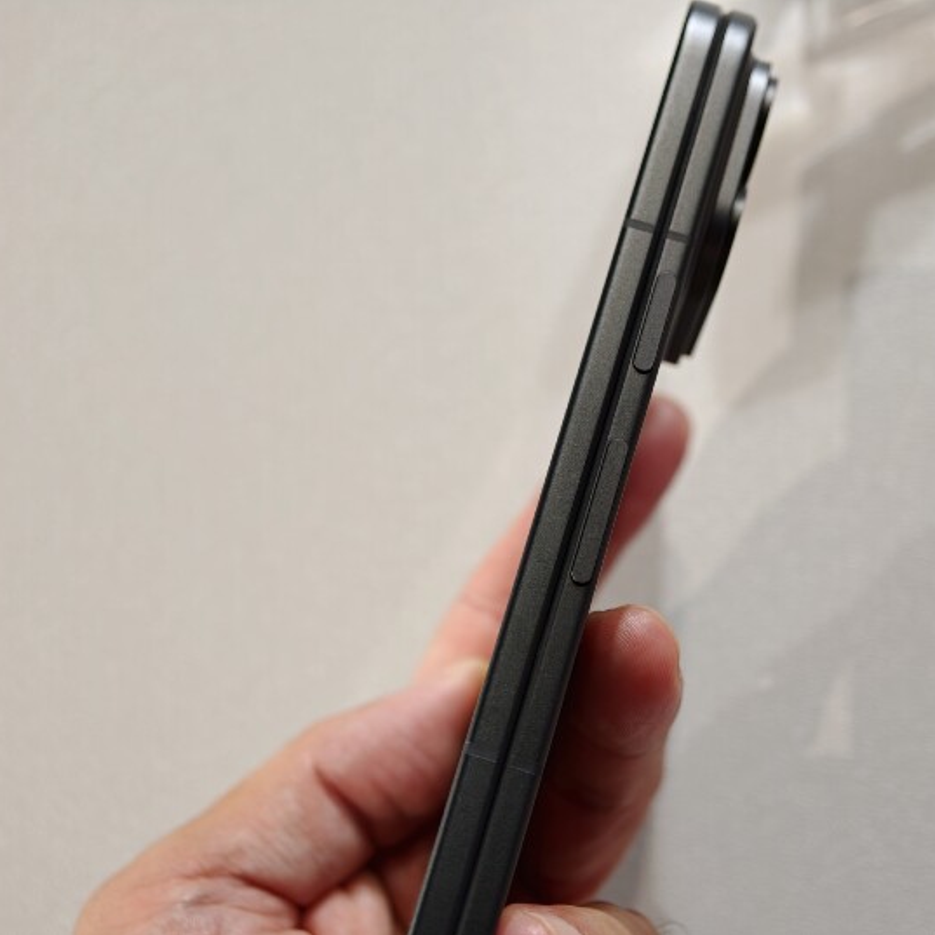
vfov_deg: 20.9
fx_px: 2536
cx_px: 576
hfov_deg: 20.9
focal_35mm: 83
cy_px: 468
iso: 250
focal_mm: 20.1
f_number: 2.2
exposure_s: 1/117
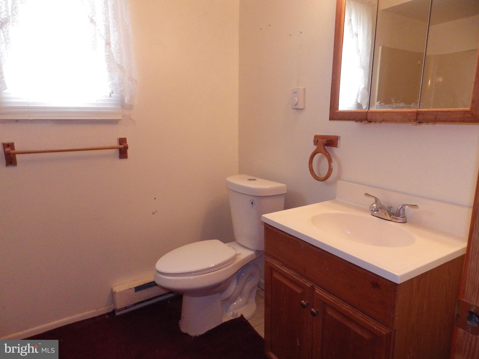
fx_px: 304
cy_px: 180
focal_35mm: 22
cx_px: 240
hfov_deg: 76.4
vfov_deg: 61.1
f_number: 3.1
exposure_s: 1/45
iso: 400
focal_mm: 4
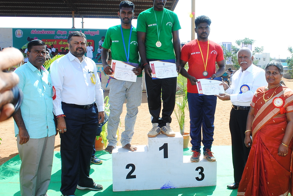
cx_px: 191
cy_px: 98
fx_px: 302
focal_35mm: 37
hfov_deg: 51.0
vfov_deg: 36.0
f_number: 10
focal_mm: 18
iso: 200
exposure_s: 1/125
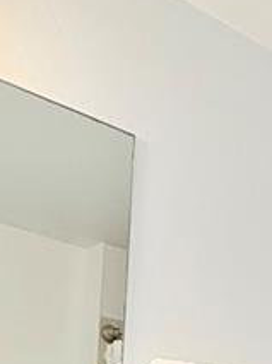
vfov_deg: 20.6
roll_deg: -4.3
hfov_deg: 18.1
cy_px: 566
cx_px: 277
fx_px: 830
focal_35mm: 79
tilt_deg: -4.2
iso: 100
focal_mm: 2.22
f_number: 2.2
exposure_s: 1/120
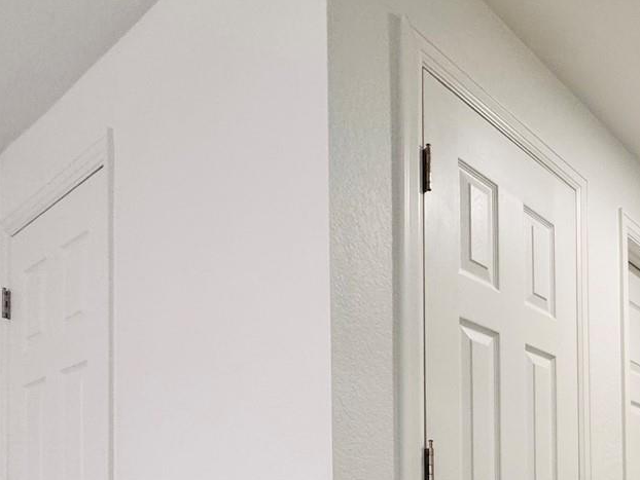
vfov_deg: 34.2
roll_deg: +0.7
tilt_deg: -0.1
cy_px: 531
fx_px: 666
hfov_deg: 47.0
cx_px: 557
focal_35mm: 36
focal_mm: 2.22
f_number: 2.2
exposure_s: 1/120
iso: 200
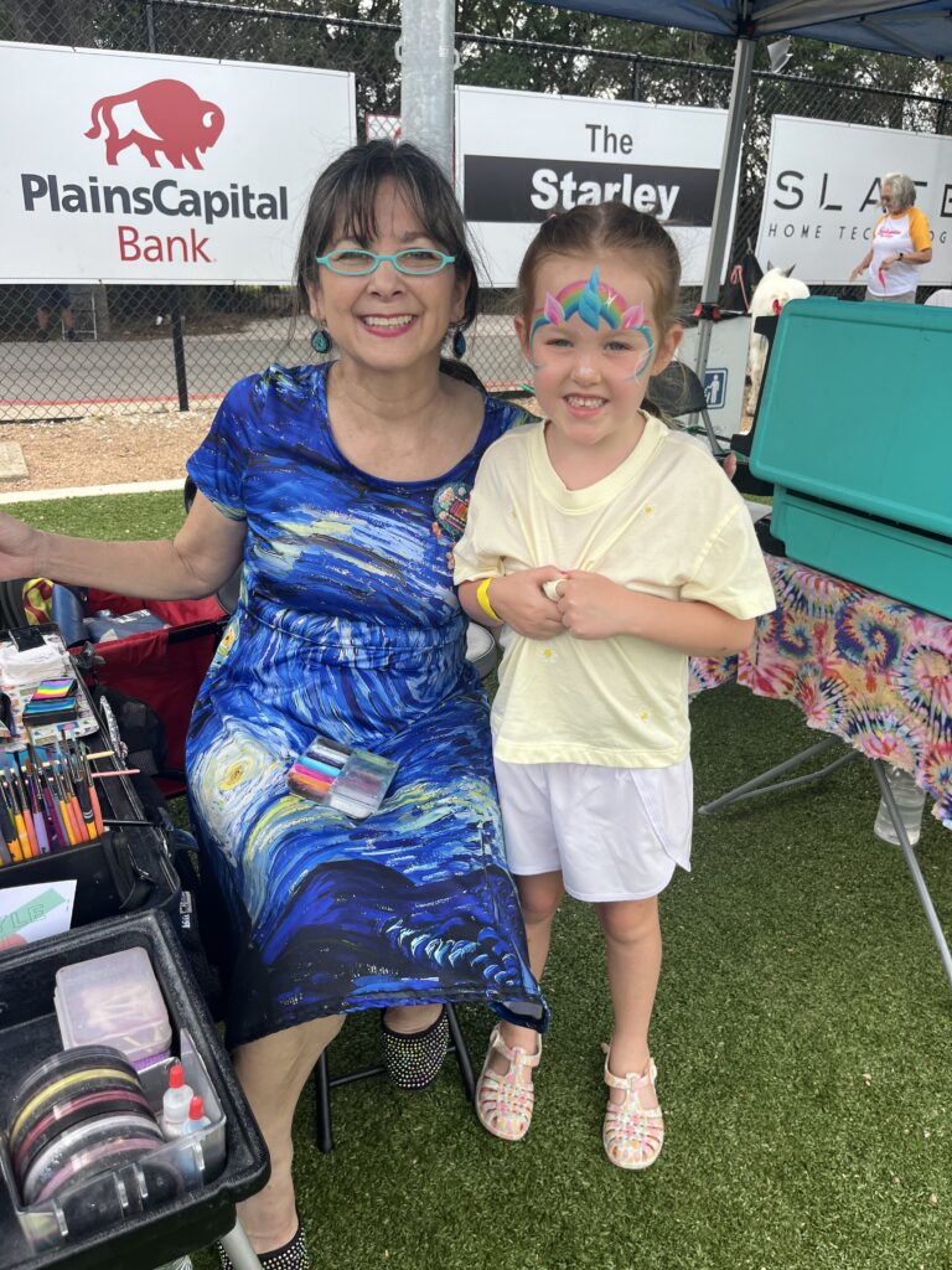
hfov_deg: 53.1
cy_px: 635
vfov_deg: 67.3
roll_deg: -0.2
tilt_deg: -22.9
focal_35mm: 26
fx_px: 953
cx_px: 476
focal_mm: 5.1
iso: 50
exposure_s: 1/727
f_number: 1.6
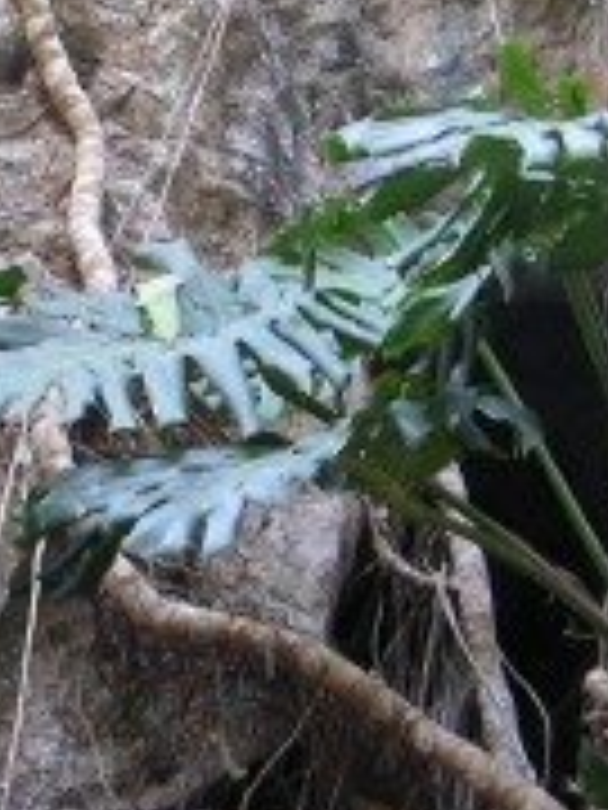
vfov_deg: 13.3
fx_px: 3489
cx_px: 54
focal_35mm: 149
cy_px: 405
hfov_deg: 9.9
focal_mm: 8.9
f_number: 2.8
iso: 52
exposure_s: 1/3.8
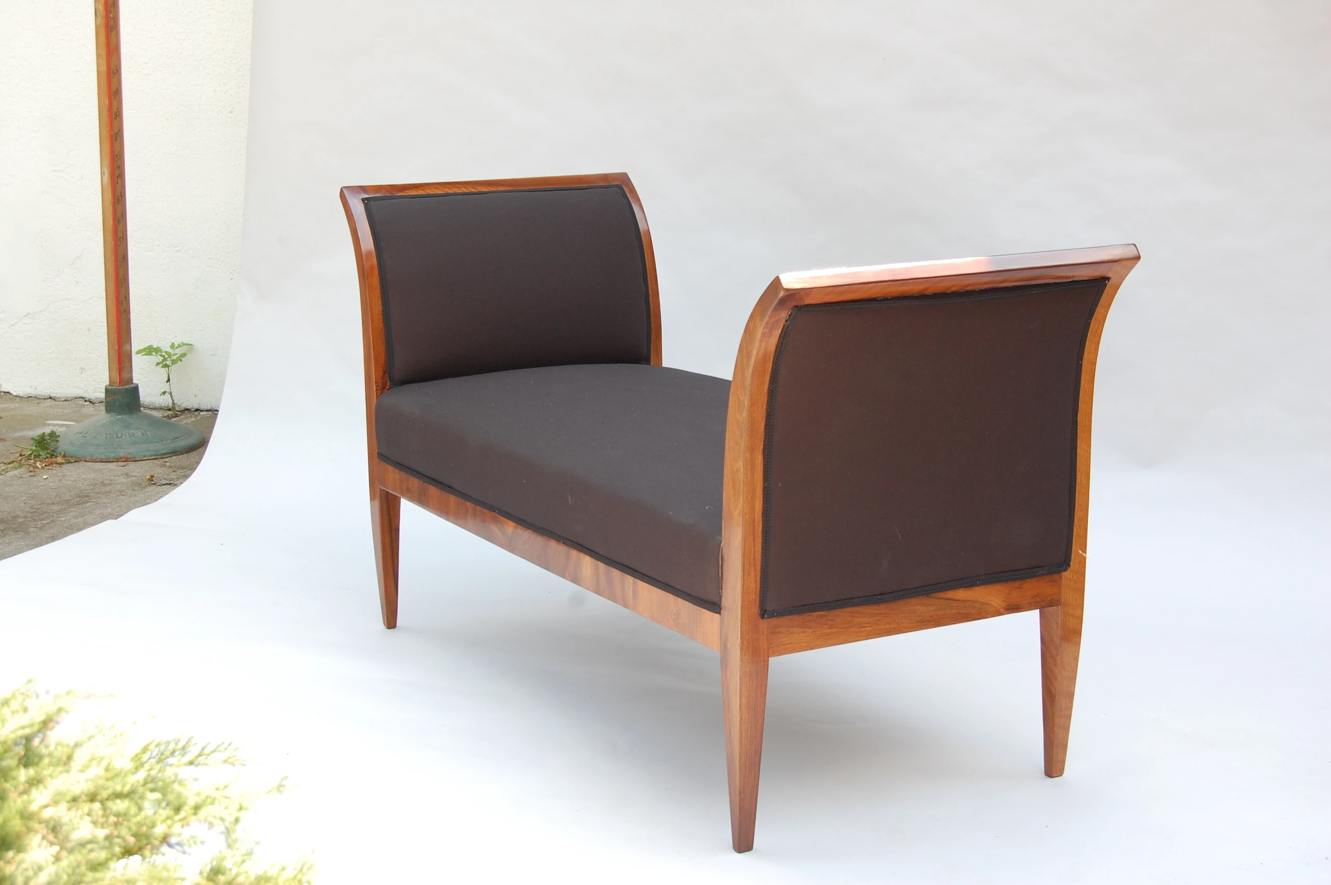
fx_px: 2216
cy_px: 442
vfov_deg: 22.6
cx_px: 666
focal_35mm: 60
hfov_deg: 33.4
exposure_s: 1/125
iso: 400
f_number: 5.6
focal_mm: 40
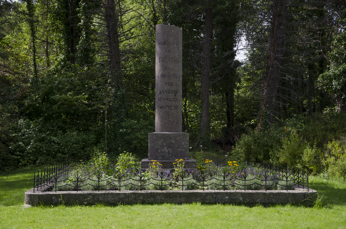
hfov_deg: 28.1
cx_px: 173
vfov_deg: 18.8
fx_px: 691
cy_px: 114
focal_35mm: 72
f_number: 4.8
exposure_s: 1/400
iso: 100
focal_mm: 48
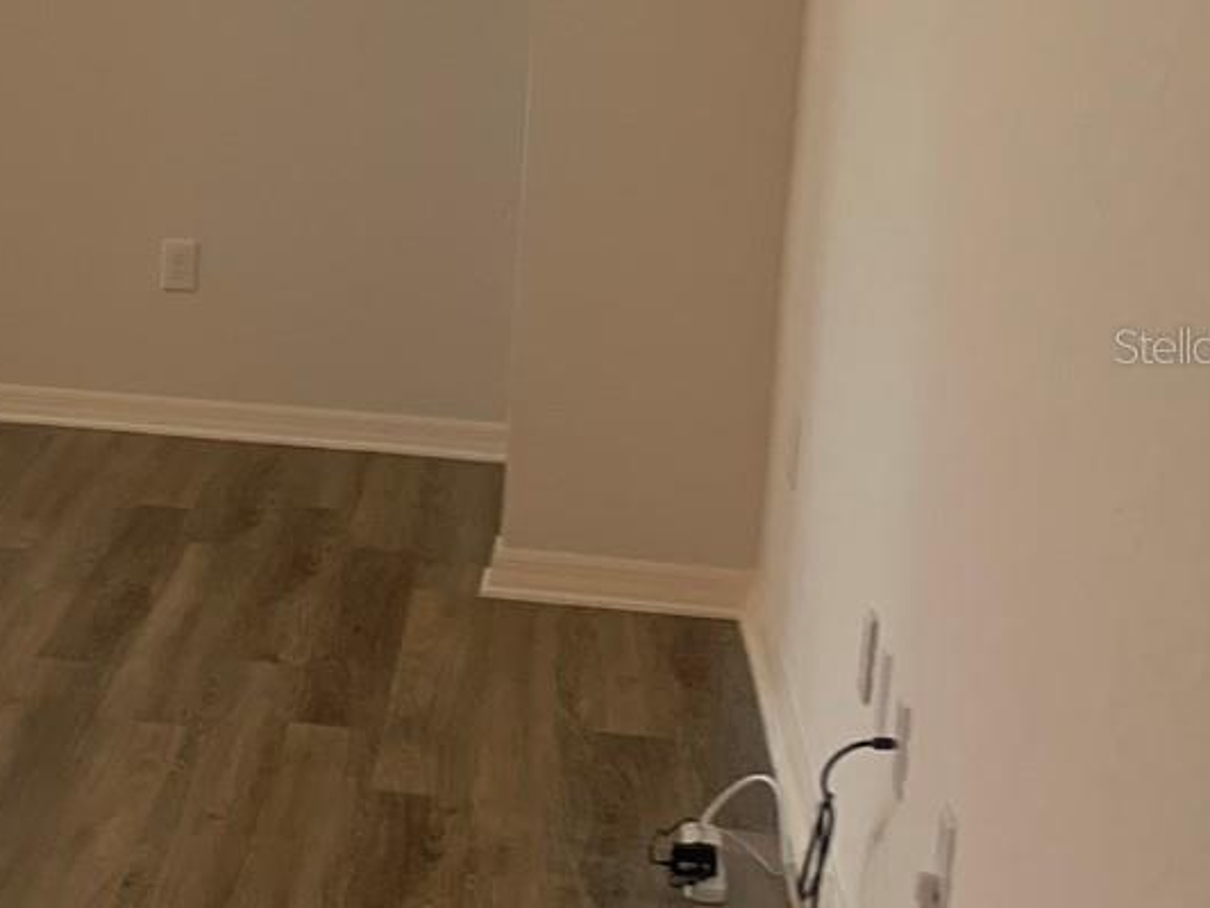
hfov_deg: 21.8
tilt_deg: -10.6
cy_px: 345
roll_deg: +1.3
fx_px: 2727
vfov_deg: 18.9
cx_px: -488
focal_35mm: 78
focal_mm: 4.25
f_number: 1.8
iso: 64
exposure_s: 1/60
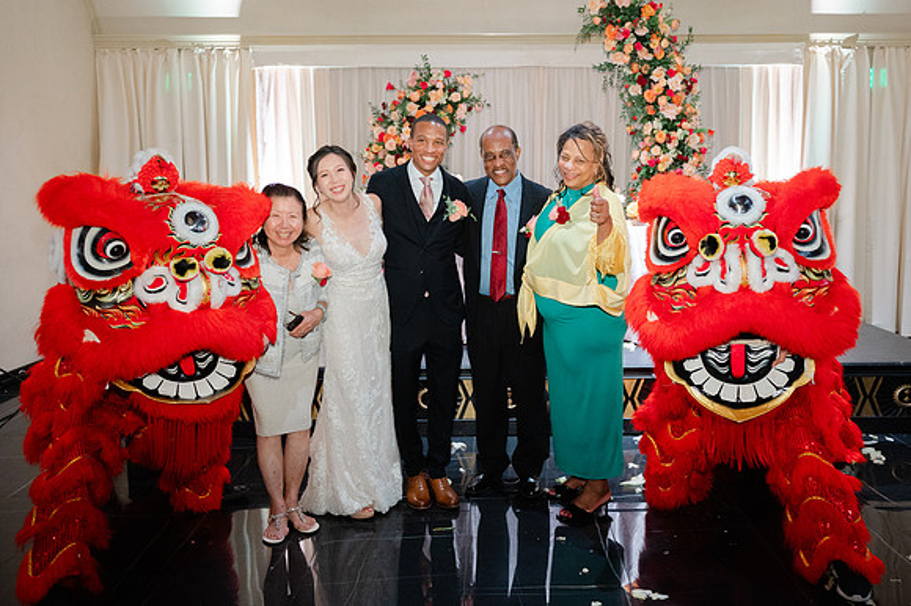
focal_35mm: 31
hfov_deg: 60.2
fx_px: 784
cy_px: 272
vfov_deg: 42.2
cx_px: 502
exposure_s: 1/125
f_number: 3.2
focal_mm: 28
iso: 1600
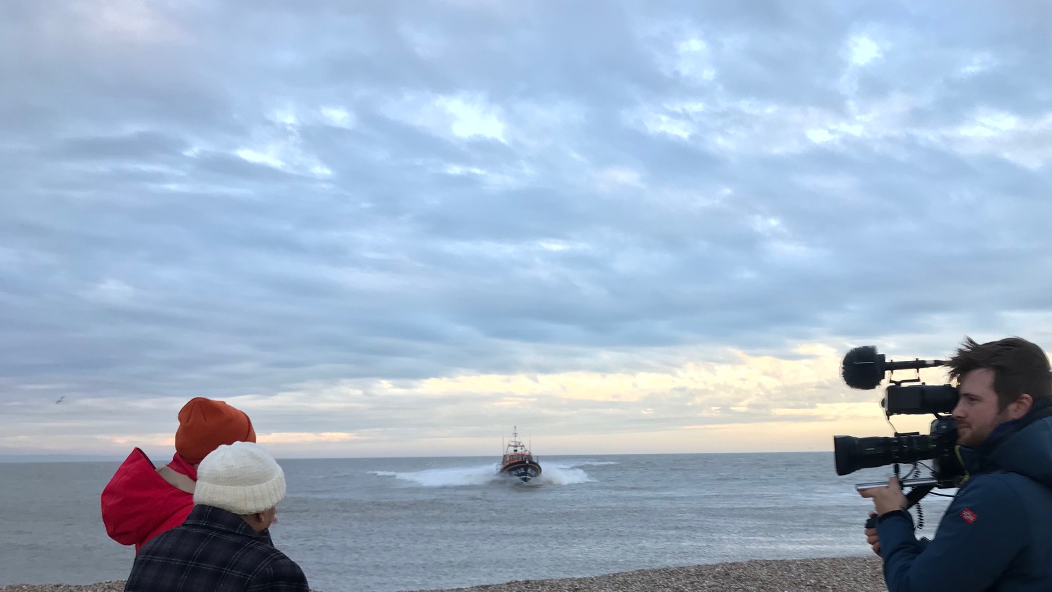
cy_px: 468
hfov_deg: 52.4
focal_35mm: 38
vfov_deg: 30.5
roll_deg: +0.3
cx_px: 641
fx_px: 1060
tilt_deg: -3.7
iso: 20
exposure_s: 1/106
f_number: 1.8
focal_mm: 3.99
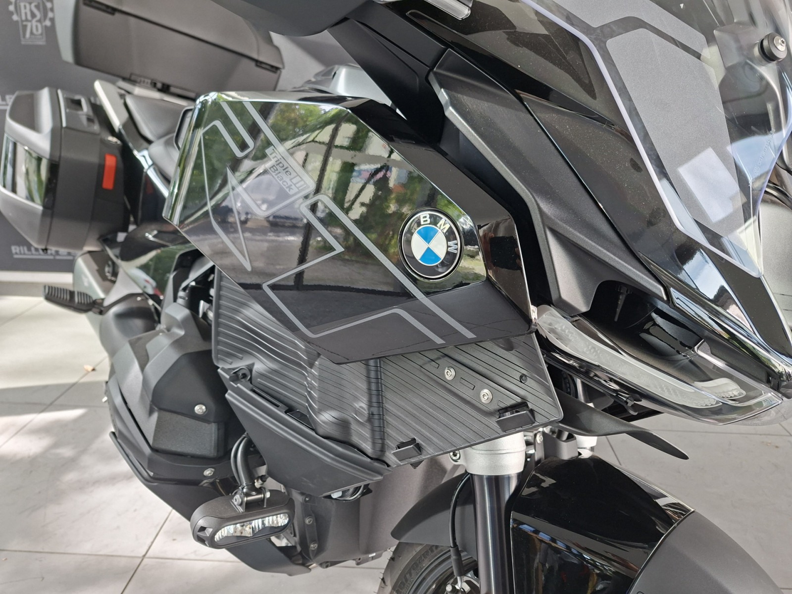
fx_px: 526
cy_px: 297
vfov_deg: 58.9
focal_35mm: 23
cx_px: 396
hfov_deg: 73.9
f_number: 1.8
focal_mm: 5.54
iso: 80
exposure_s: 1/120
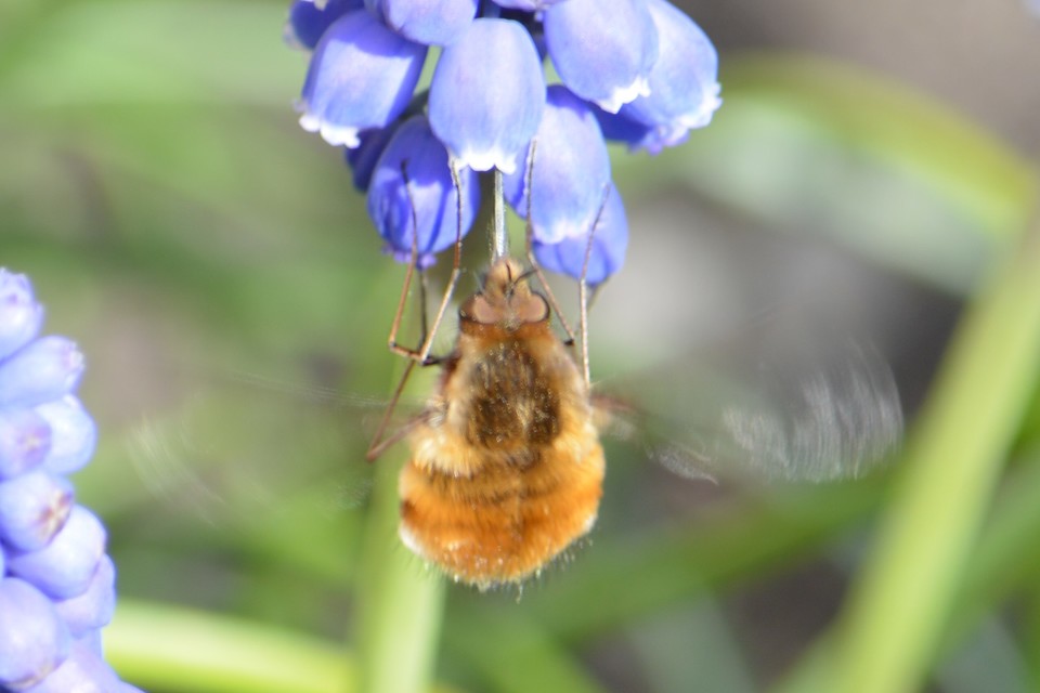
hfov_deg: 5.1
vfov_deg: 3.4
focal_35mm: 405
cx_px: 520
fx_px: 11699
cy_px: 346
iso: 180
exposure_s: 1/125
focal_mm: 270
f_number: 8
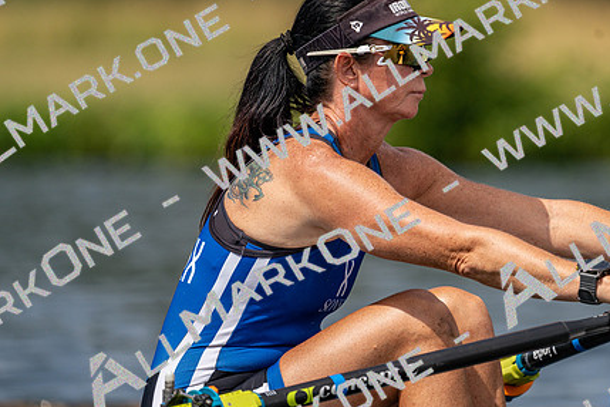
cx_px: 378
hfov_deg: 2.8
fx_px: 12402
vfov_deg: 1.9
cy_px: 194
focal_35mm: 732
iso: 200
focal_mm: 541
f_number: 6.3
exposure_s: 1/1600
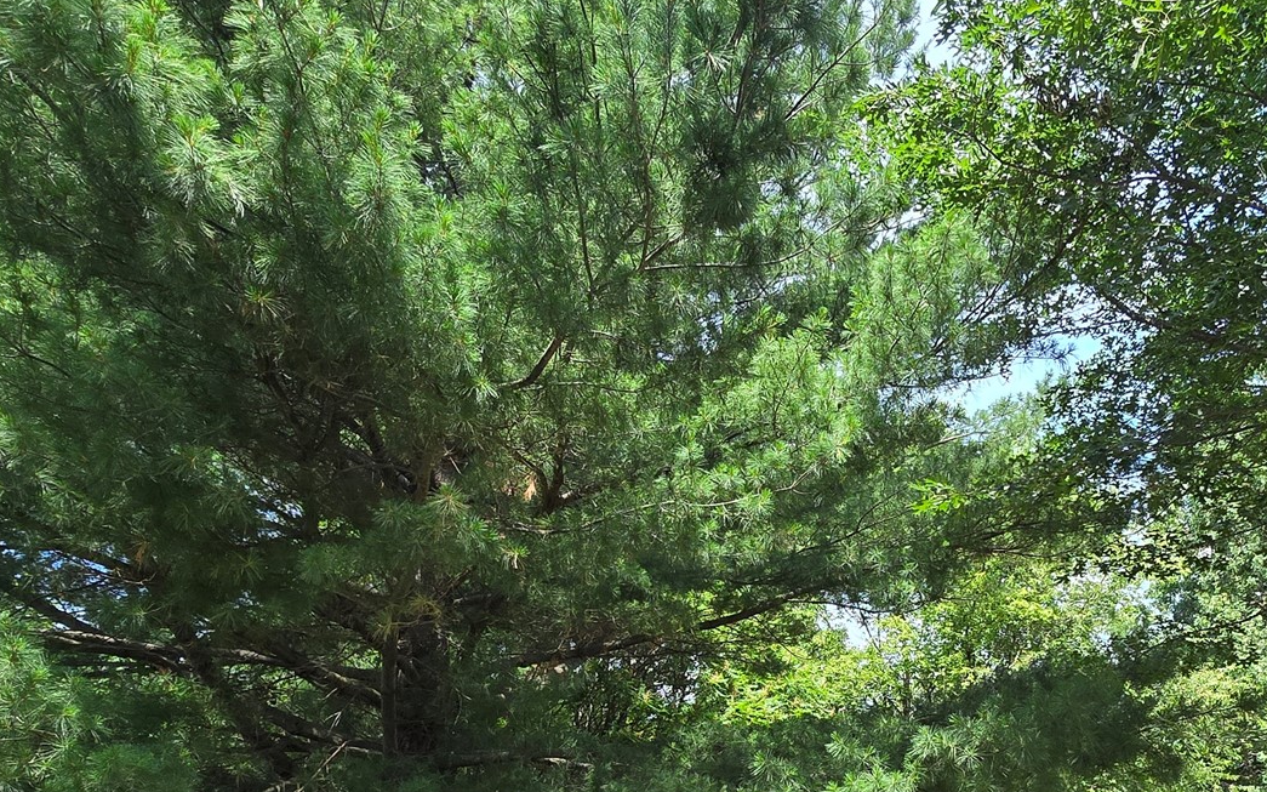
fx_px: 932
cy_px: 689
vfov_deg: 42.8
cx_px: 850
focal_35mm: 27
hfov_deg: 66.5
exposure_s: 1/338
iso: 50
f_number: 2.2
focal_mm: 2.2
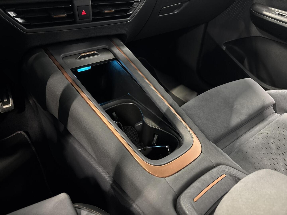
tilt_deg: -36.9
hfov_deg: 67.3
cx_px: 144
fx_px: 216
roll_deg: -3.6
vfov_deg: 53.1
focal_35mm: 26
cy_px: 108
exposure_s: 1/26
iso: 800
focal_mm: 5.96
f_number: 1.6
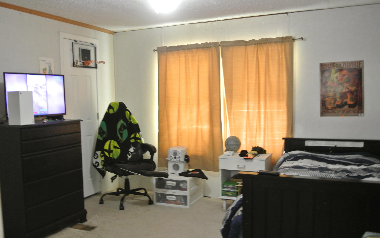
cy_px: 128
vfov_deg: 38.3
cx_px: 184
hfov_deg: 58.1
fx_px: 342
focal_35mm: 33
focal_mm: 11.8
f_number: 3.8
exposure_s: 1/8
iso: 800
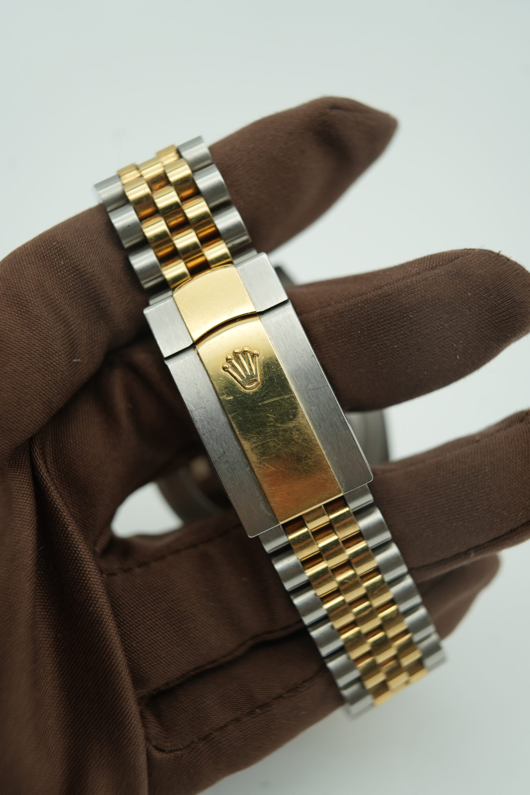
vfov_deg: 53.1
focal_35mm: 36
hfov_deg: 36.9
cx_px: 270
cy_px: 389
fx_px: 795
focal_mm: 35
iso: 400
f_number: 5
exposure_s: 1/250
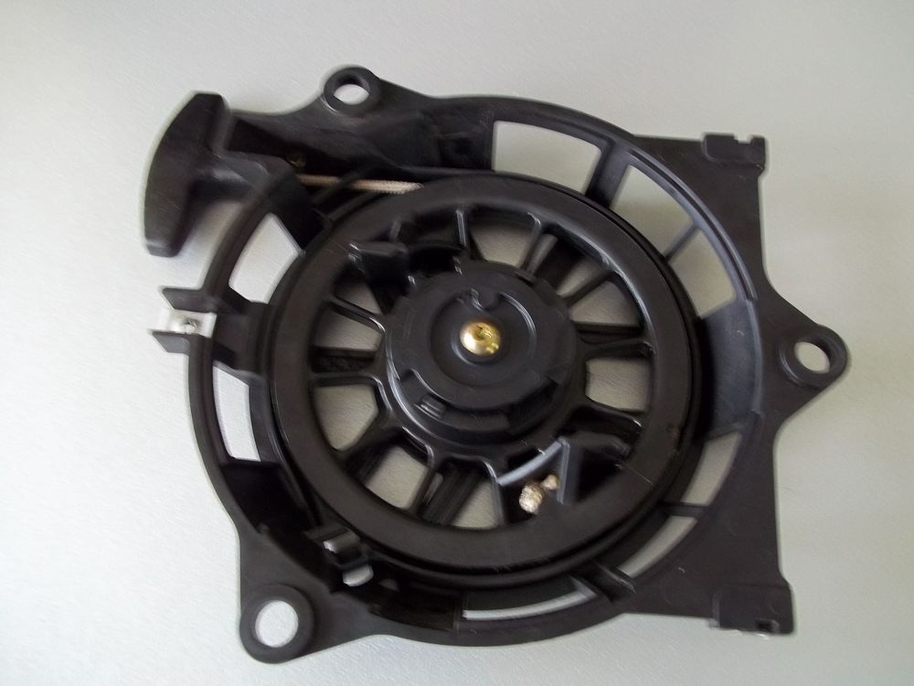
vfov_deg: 44.2
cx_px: 457
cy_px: 343
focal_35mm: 32
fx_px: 845
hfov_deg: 56.8
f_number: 2.9
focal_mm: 5.7
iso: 160
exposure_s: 1/13
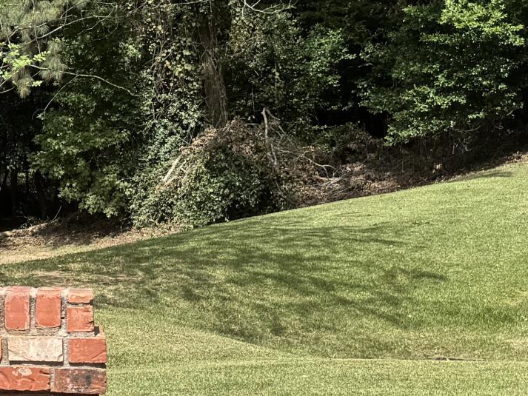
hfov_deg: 17.8
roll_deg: +1.9
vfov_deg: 14.7
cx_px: -223
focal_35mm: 101
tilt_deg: -2.9
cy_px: 182
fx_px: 1541
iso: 80
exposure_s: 1/2710
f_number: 1.78
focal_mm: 6.76
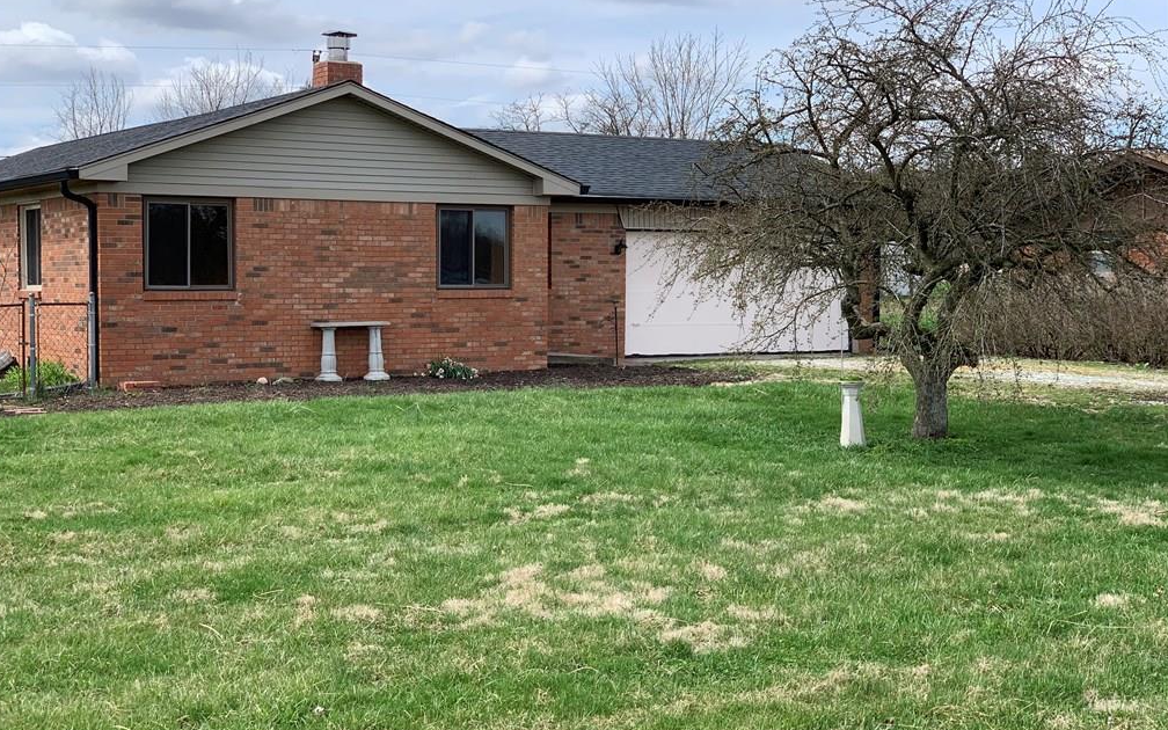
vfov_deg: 23.1
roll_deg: +0.0
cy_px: 358
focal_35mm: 56
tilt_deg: -4.4
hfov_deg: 36.3
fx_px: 1783
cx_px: 579
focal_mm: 6
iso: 16
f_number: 2.4
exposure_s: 1/999
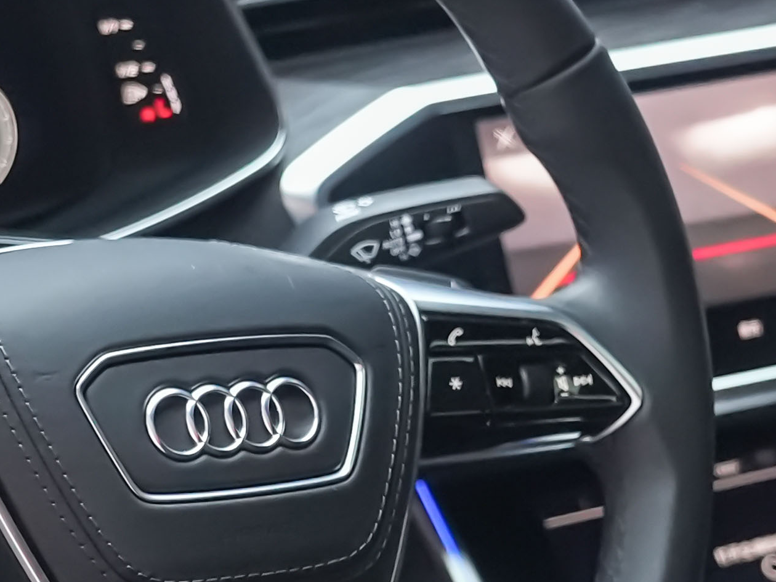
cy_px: 482
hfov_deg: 14.5
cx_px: 250
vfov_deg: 10.9
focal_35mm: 136
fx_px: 3049
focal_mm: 42
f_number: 4
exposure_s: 1/125
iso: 12800
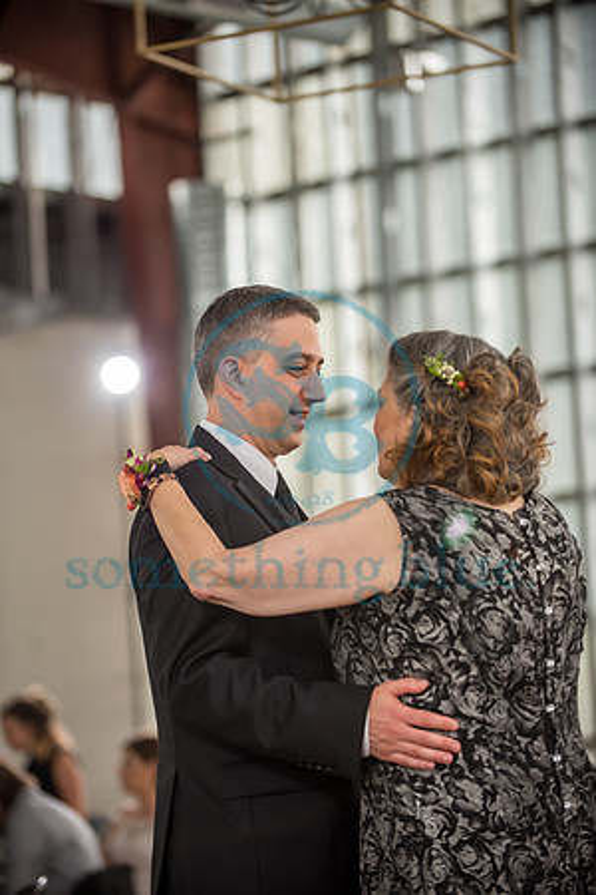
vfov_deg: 17.1
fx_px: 2980
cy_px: 448
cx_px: 298
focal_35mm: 120
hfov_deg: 11.4
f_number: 2.8
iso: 400
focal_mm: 120
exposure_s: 1/160
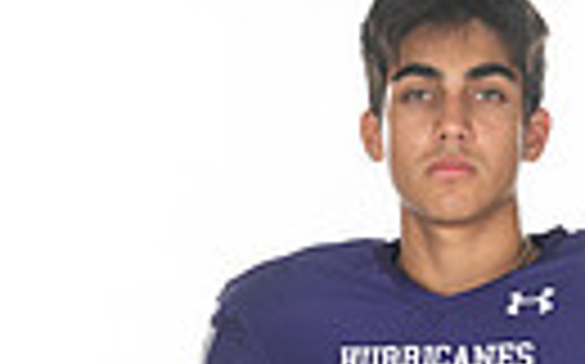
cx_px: 382
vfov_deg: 6.8
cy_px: 894
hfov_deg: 11.4
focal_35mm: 183
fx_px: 2915
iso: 800
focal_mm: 52
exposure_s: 1/320
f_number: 7.1
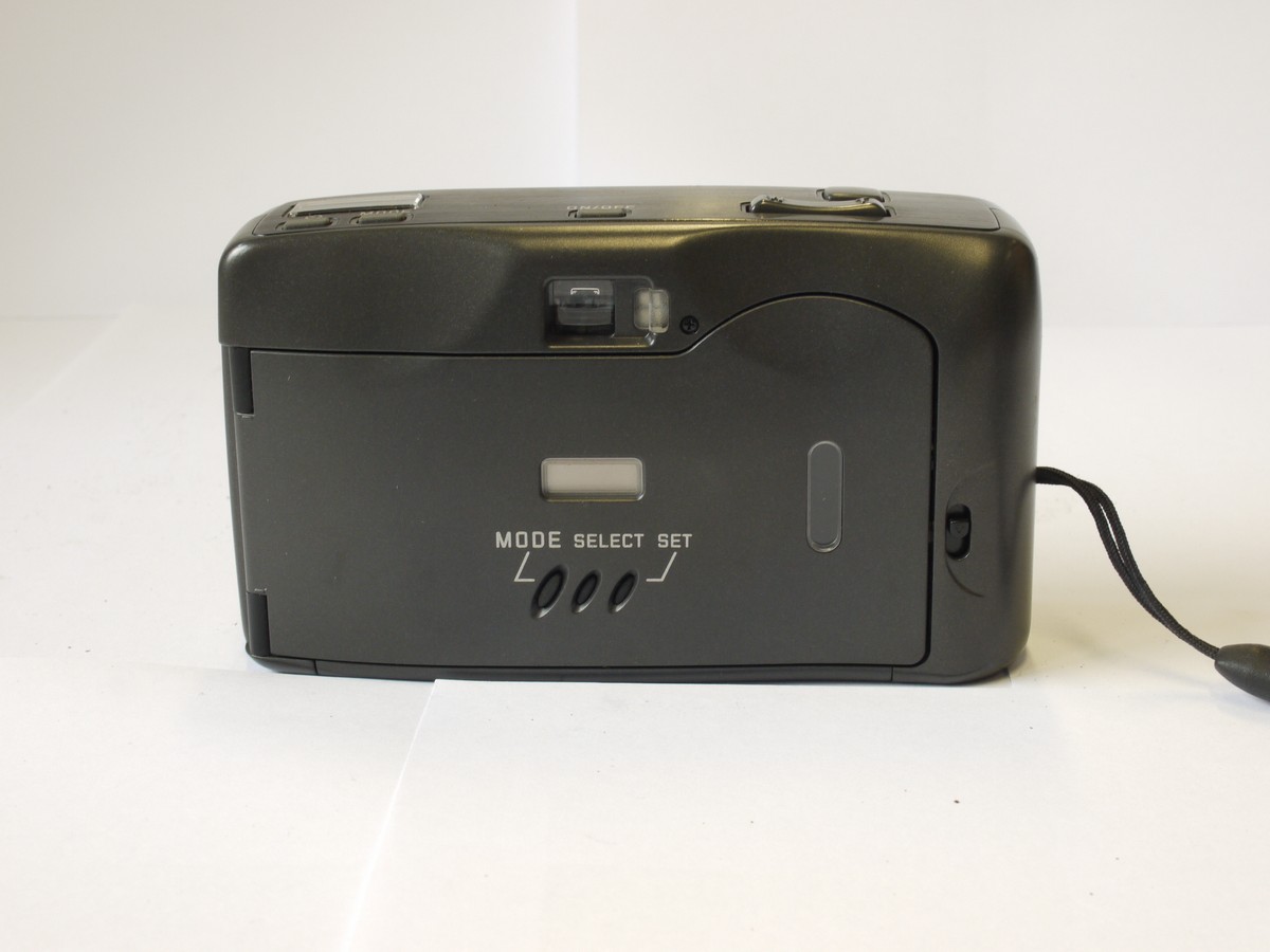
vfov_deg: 24.4
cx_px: 635
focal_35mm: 60
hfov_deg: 32.2
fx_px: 2201
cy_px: 476
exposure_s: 1/15
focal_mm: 30
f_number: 11
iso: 400
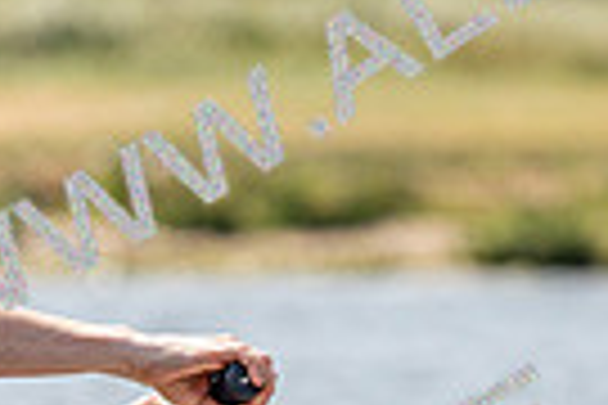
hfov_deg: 1.6
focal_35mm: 1317
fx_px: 22241
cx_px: 441
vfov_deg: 1.0
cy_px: 353
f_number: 6.3
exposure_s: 1/1600
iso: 250
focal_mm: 306
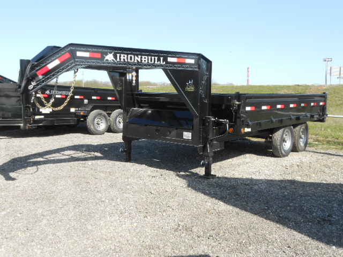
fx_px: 337
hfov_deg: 54.0
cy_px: 128
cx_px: 172
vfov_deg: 41.8
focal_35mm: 34
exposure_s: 1/320
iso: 80
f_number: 3.9
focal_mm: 6
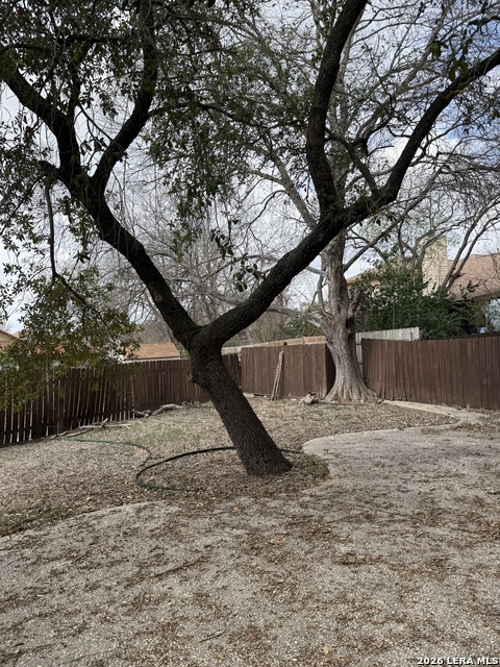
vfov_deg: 71.6
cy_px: 334
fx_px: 462
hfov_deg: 56.8
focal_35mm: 24
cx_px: 250
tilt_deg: +2.9
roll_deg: +0.7
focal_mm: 6.76
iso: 80
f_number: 1.78
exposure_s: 1/1812
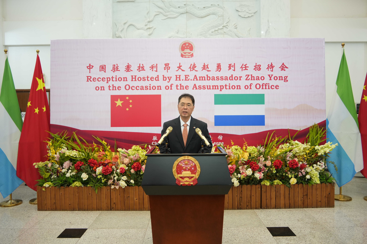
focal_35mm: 28
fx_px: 285
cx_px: 184
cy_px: 122
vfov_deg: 46.4
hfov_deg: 65.5
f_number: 2.8
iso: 1600
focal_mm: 28
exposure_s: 1/125
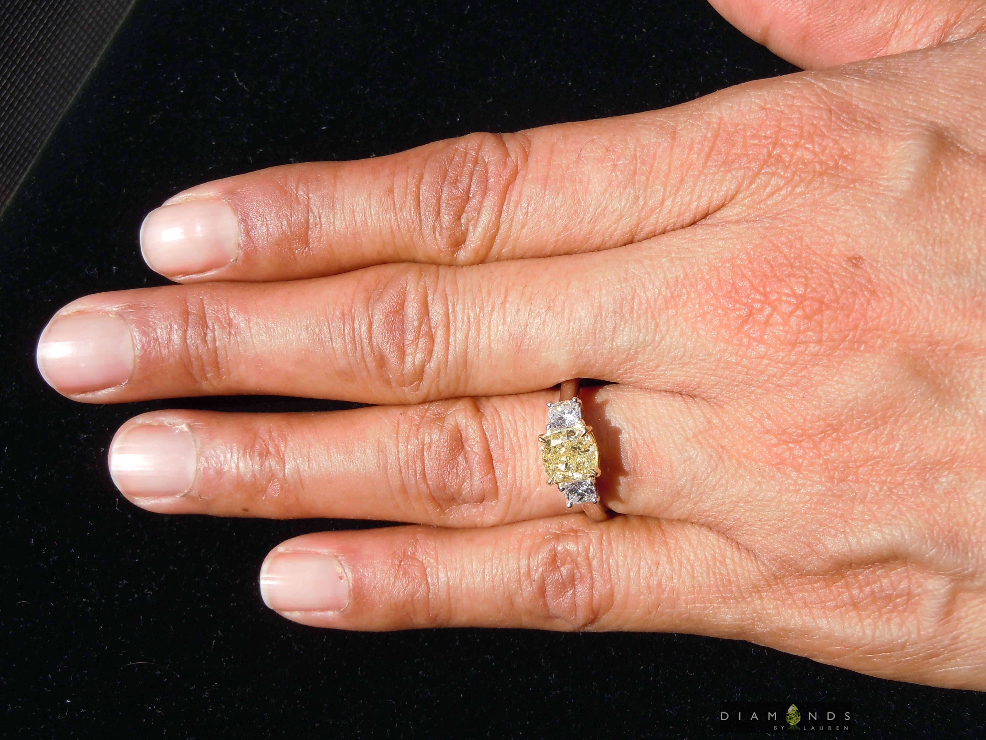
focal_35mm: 45
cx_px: 493
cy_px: 370
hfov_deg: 42.1
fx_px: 1282
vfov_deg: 32.2
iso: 100
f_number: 4.6
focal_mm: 8.1
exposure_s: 1/250
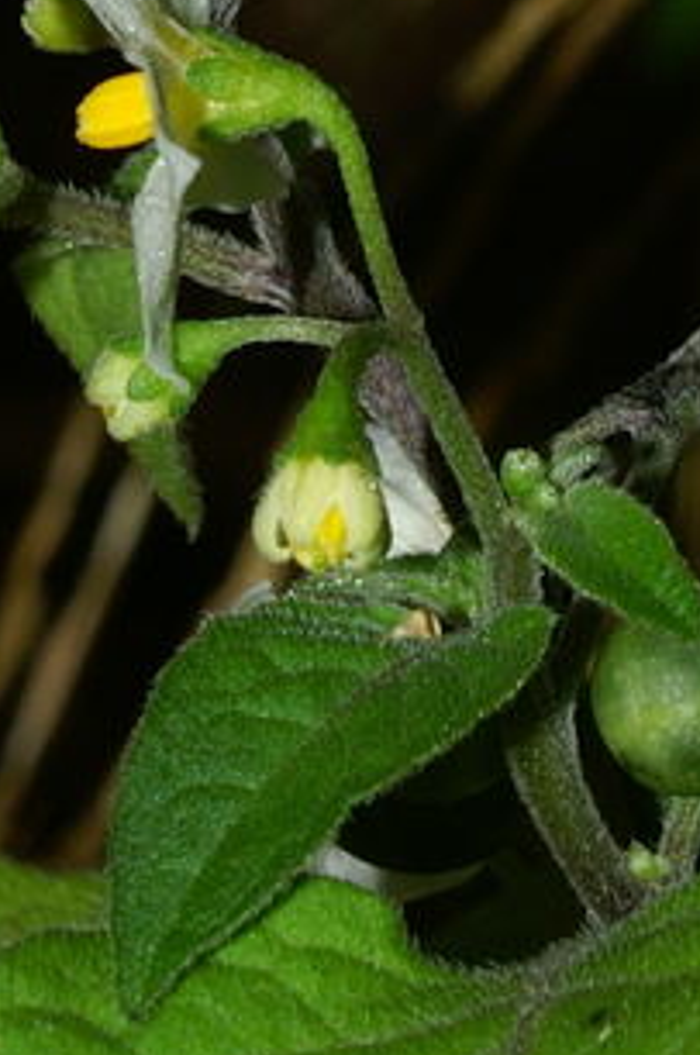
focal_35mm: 471
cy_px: -745
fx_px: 13783
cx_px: 900
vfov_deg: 4.3
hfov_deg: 2.9
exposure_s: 1/125
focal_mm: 80
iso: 100
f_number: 22
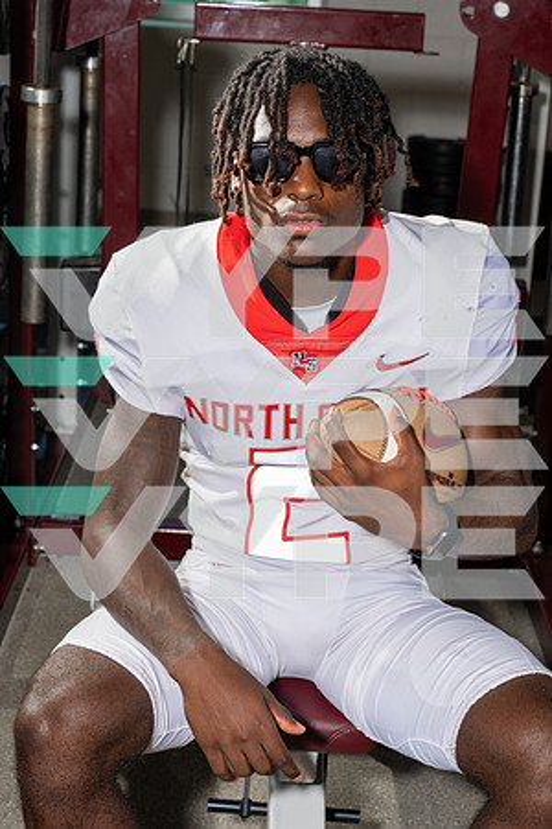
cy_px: 414
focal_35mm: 68
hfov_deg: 20.0
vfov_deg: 29.7
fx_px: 1564
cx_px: 276
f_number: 8
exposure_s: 1/250
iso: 320
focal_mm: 68
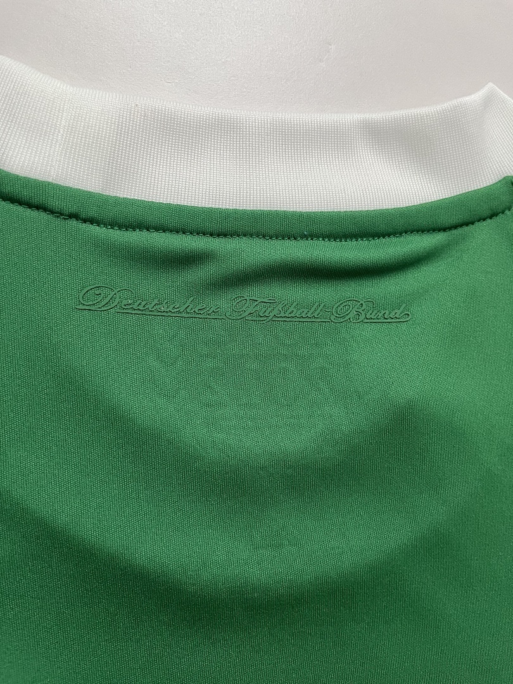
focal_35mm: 26
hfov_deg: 53.1
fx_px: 514
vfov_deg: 67.3
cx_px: 256
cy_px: 342
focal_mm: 5.1
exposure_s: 1/60
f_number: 1.6
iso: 160
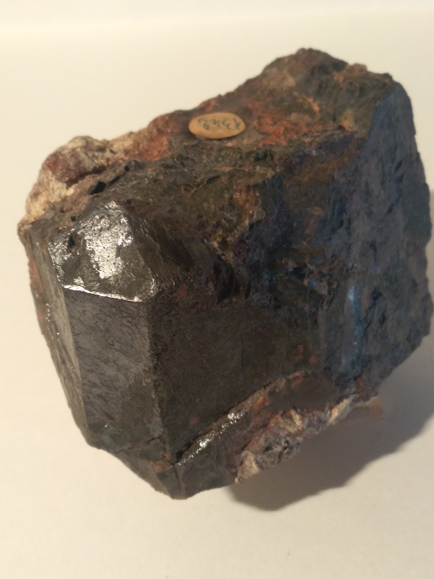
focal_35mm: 26
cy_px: 290
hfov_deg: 53.1
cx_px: 217
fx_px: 435
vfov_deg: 67.3
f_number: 2
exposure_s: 1/30
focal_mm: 3.54
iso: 151
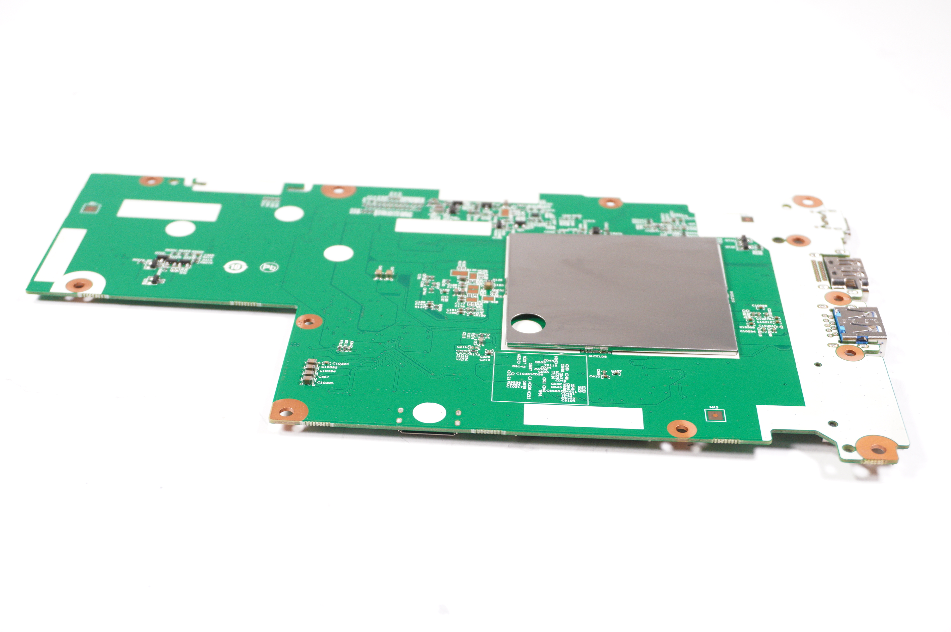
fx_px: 1346
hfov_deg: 38.9
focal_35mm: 51
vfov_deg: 26.4
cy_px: 316
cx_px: 476
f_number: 6.3
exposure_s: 1/250
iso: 1000
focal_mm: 34
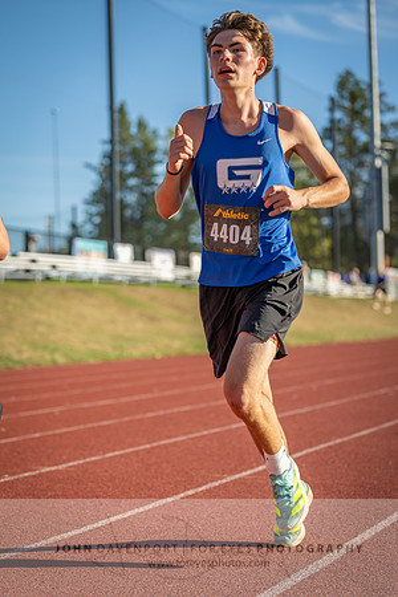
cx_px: 199
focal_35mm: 78
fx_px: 1293
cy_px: 298
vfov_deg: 26.0
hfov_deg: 17.5
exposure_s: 1/1000
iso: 80
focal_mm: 78
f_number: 2.8
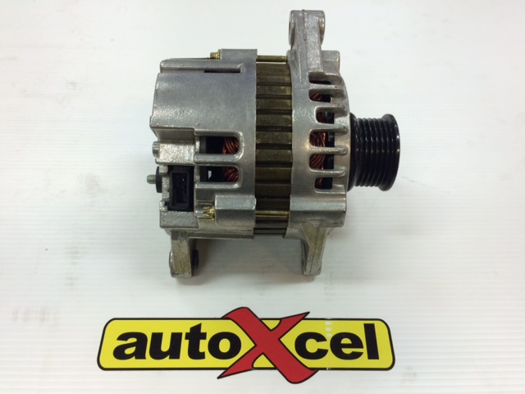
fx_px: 440
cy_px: 197
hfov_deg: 61.7
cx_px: 262
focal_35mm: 29
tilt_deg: -51.6
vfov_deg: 48.2
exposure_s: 1/33
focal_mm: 4.15
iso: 40
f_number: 2.2
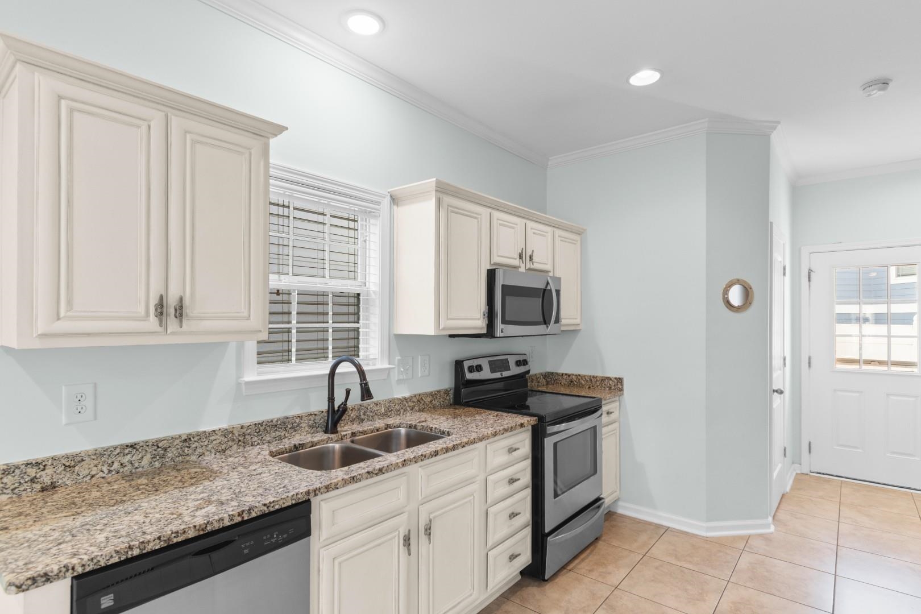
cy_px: 307
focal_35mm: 18
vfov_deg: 67.4
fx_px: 460
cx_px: 460
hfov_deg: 90.0
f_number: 4.8
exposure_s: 1/4
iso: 100
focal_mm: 12
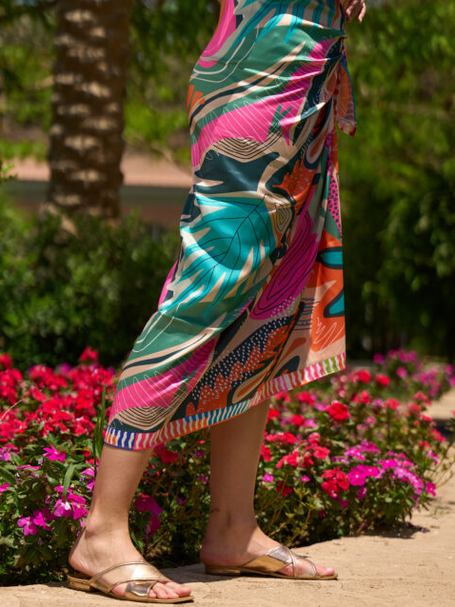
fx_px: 1666
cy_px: 280
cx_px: 230
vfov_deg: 20.7
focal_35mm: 95
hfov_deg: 15.6
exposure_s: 1/6400
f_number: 2.8
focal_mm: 70
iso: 400
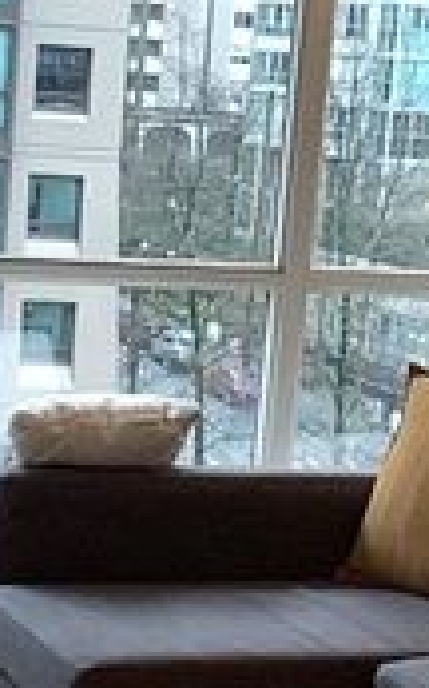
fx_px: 2378
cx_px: 83
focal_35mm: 127
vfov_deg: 16.3
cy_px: 547
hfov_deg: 10.3
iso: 100
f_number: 2.4
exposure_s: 1/60
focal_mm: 3.3
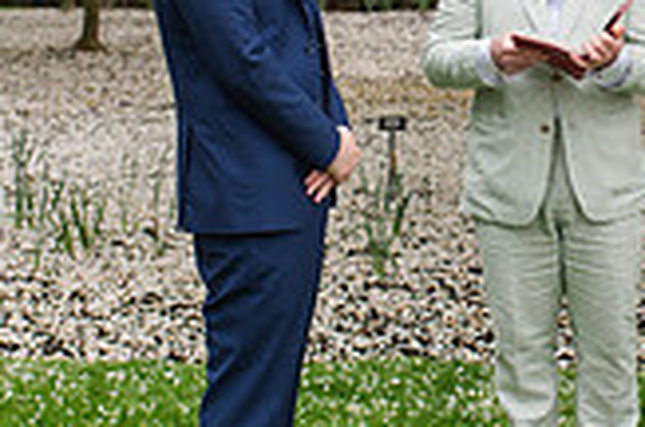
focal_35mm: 131
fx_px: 2342
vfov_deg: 10.4
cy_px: 54
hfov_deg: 15.6
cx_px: 515
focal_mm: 35
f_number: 3.2
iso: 100
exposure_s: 1/640
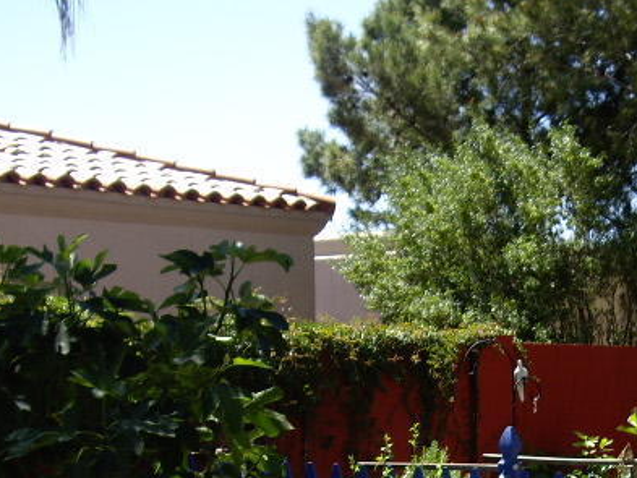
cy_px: 556
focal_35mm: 99
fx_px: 1822
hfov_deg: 19.5
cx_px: 562
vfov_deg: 14.5
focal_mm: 7.9
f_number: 8
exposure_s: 1/60
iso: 64
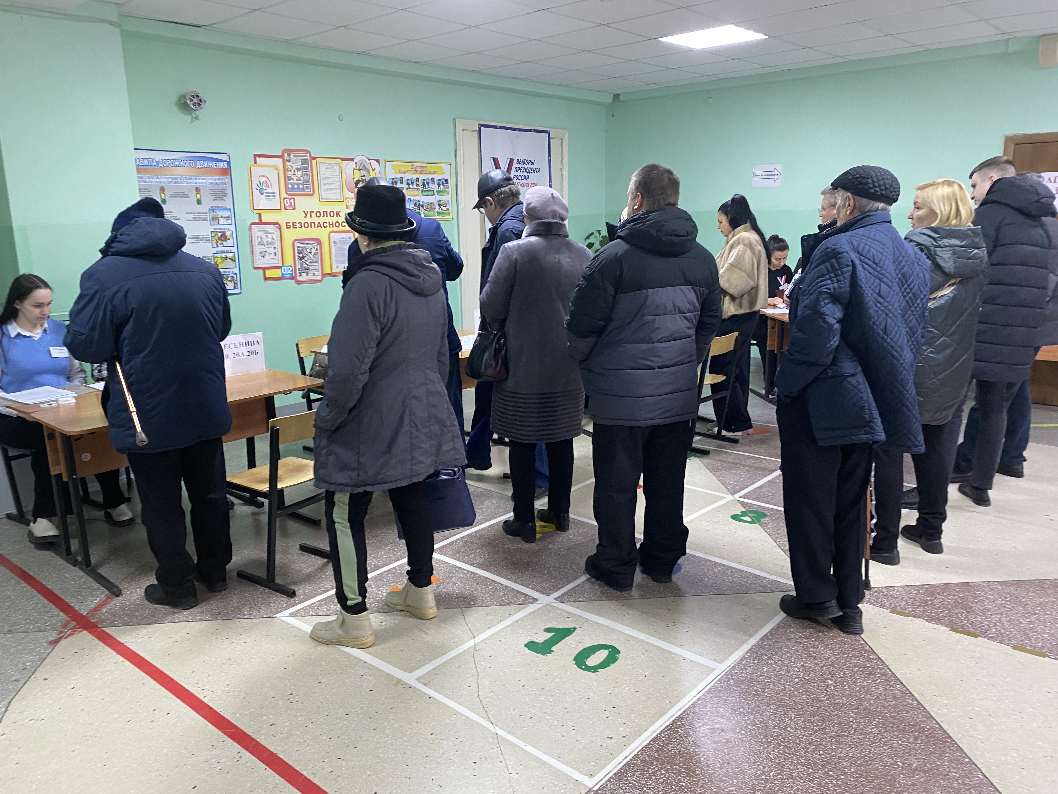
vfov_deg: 53.1
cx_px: 529
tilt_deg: -14.6
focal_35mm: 26
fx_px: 795
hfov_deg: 67.3
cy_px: 397
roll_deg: +0.3
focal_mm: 4.25
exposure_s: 1/50
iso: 200
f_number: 1.8
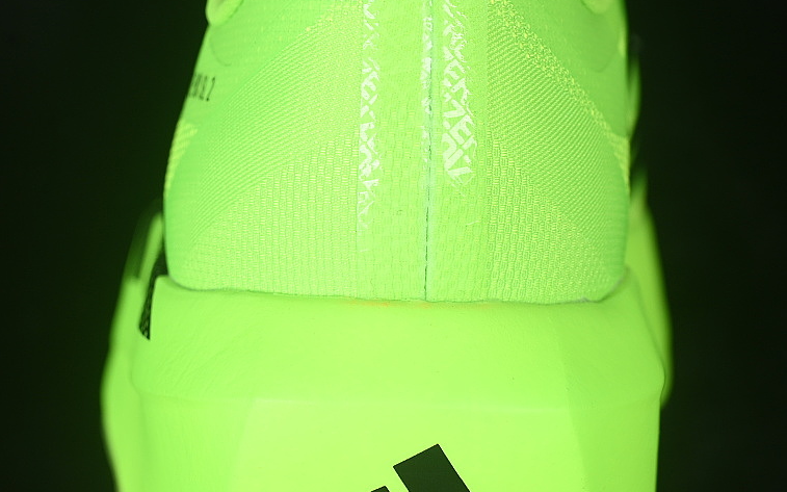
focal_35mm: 109
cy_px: 226
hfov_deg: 19.1
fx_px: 2338
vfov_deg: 12.0
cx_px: 394
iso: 160
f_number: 8
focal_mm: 50
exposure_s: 1/80
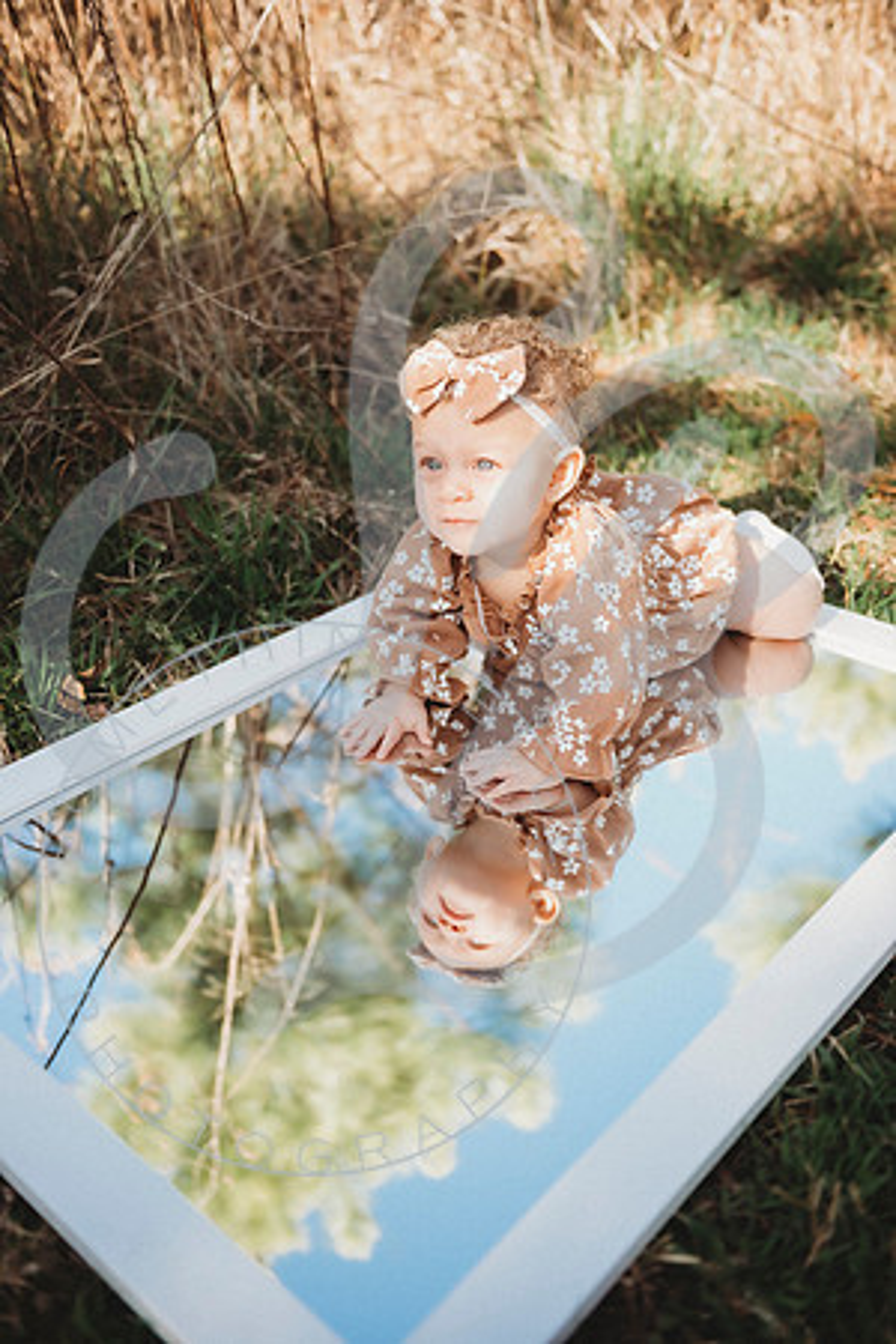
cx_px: 448
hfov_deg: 36.9
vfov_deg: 53.1
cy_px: 672
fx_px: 1344
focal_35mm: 36
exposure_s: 1/400
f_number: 2.8
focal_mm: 36
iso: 200
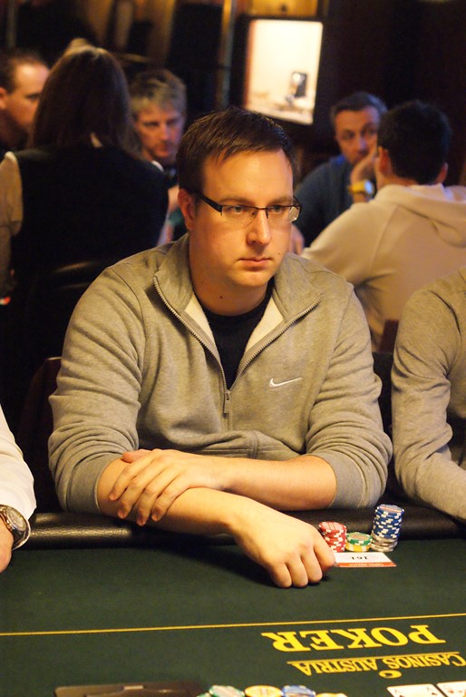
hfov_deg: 18.2
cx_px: 233
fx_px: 1452
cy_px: 348
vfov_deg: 27.0
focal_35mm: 75
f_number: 2.8
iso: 3200
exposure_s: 1/200
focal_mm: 50
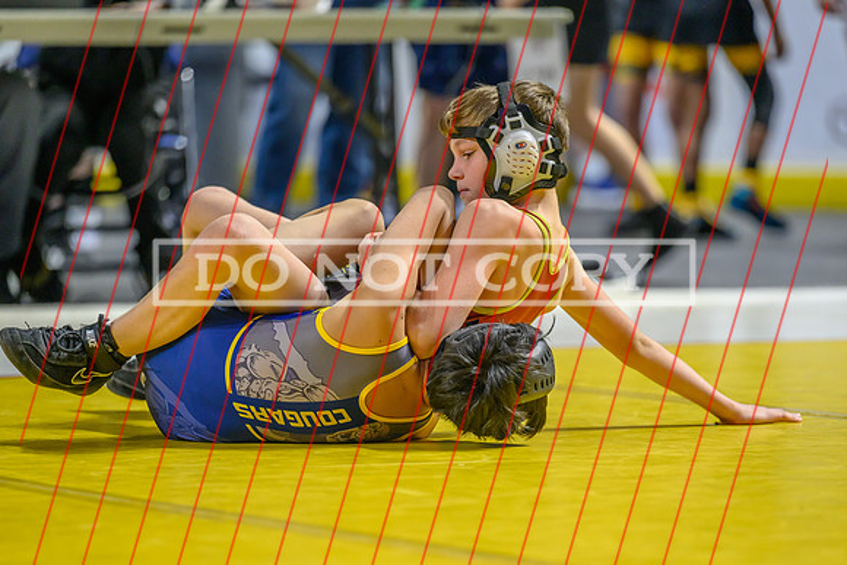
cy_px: 355
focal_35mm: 258
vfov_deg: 5.3
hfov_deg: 8.0
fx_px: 6069
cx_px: 444
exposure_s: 1/800
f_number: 2.8
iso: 2500
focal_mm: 200
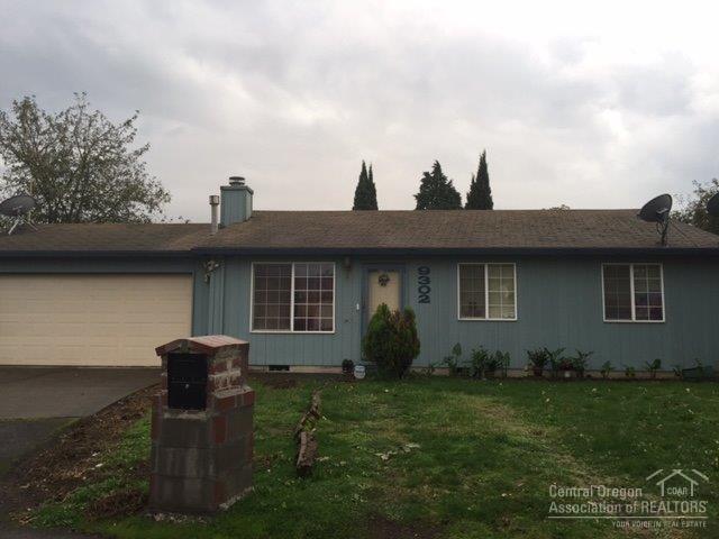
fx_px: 602
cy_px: 270
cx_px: 360
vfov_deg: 48.2
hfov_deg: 61.7
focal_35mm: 29
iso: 32
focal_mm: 4.15
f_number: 2.2
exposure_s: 1/121
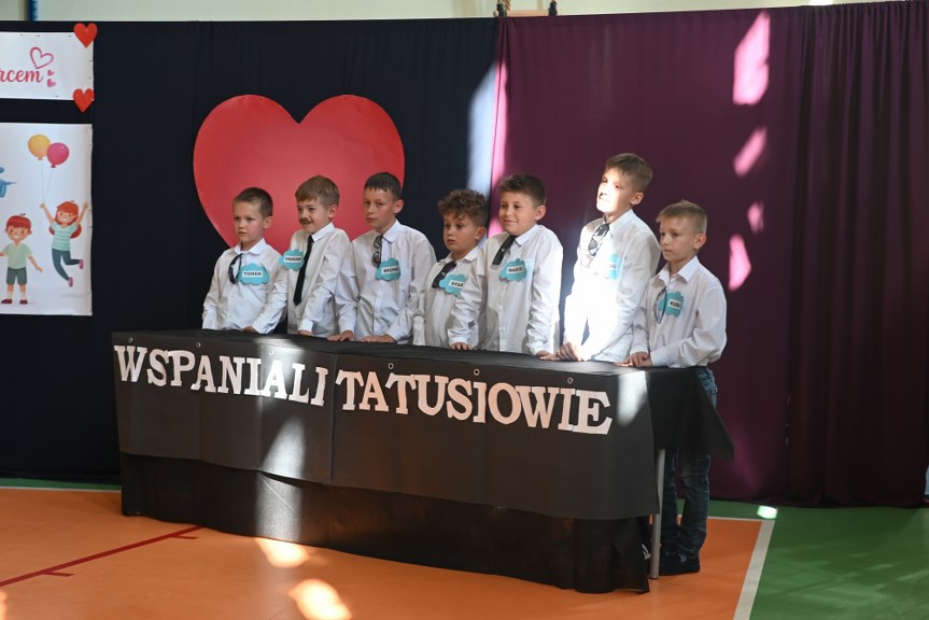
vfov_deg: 16.1
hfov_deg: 23.9
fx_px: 2194
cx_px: 464
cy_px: 310
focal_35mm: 85
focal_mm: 85
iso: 560
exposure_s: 1/125
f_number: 2.8
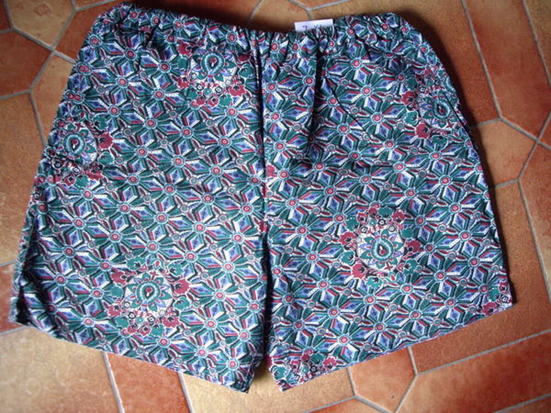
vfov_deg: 37.7
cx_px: 276
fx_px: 605
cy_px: 206
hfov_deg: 49.0
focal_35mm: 38
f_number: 2.7
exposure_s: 1/30
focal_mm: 6.2
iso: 200
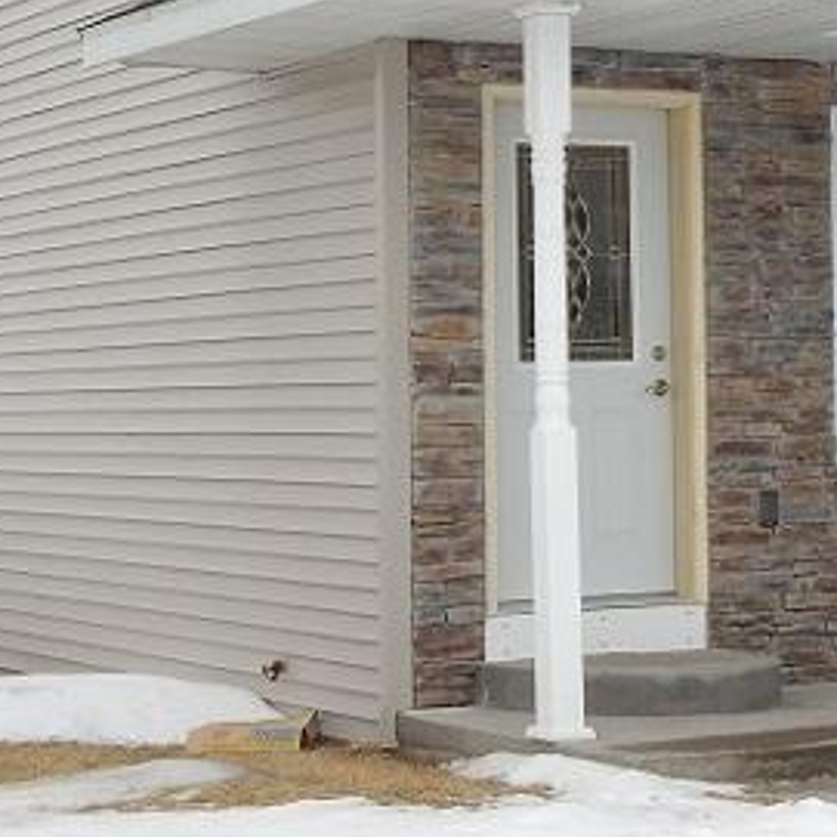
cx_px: 683
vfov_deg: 15.4
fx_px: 3064
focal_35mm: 112
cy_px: 113
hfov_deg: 15.4
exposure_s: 1/250
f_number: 4.2
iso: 125
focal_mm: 7.6
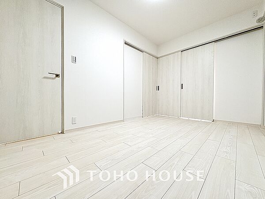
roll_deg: +0.0
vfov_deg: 85.7
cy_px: 100
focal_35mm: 14
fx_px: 107
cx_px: 132
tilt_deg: -0.8
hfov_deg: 102.1
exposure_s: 1/100
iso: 250
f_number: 2.2
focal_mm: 2.22
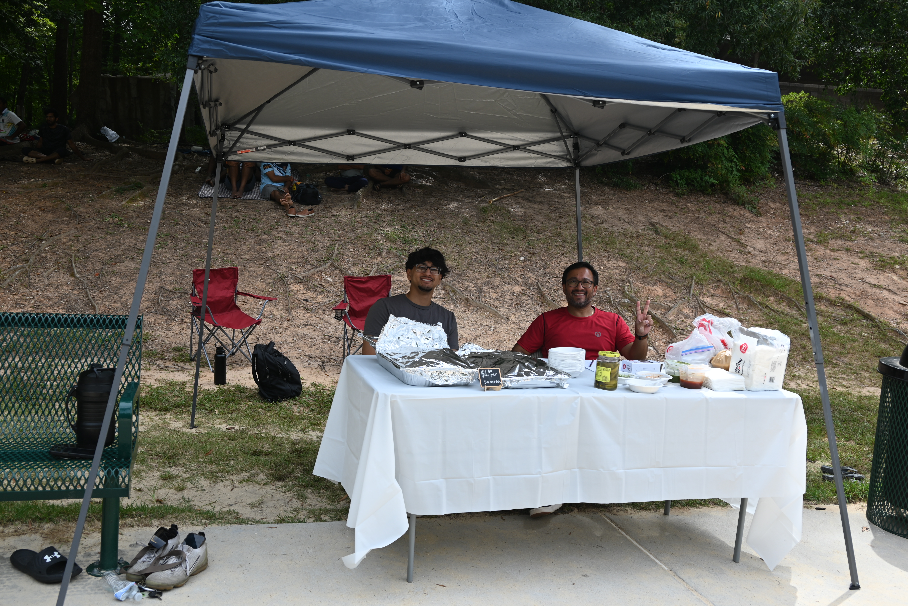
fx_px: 858
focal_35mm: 34
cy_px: 303
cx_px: 454
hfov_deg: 55.8
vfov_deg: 38.9
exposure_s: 1/250
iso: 100
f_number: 5.6
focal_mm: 34
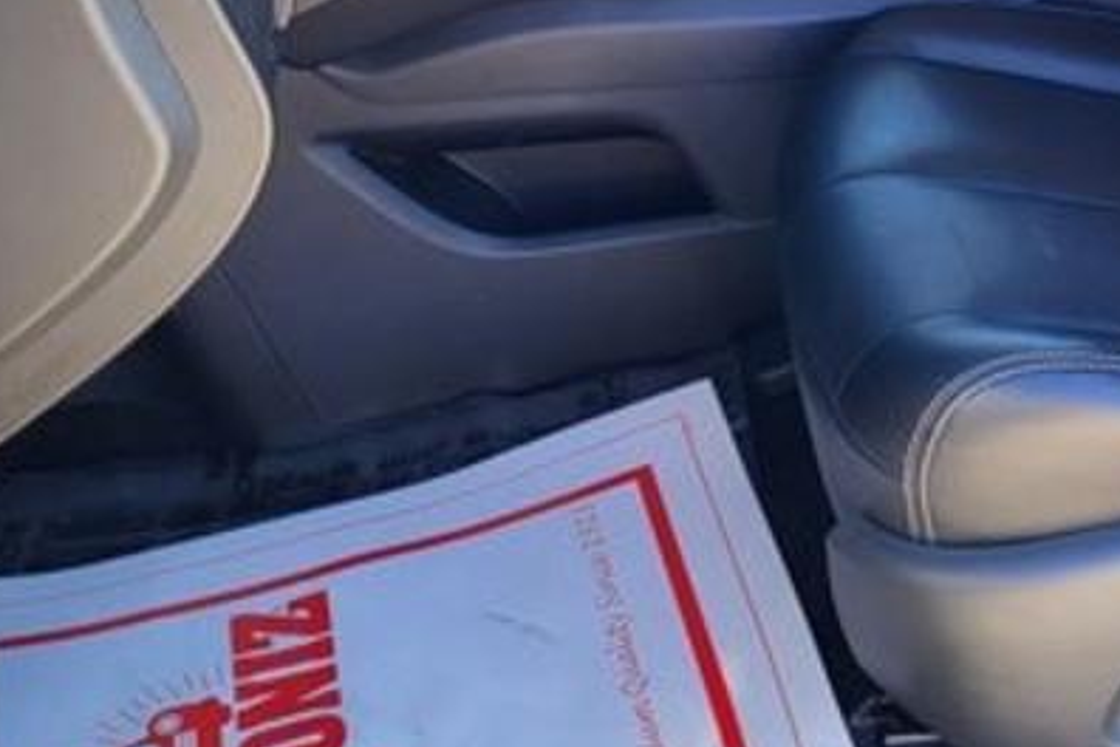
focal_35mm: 70
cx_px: 1066
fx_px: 2178
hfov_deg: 27.5
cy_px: -170
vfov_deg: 18.4
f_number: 1.8
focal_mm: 5.4
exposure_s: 1/125
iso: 40
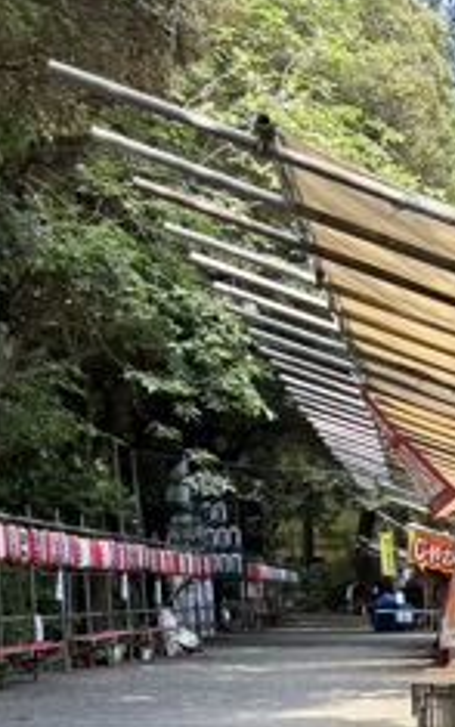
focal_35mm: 82
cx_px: 820
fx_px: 1626
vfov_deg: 23.6
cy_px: 800
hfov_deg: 14.1
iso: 40
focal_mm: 5.96
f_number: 1.6
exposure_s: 1/167
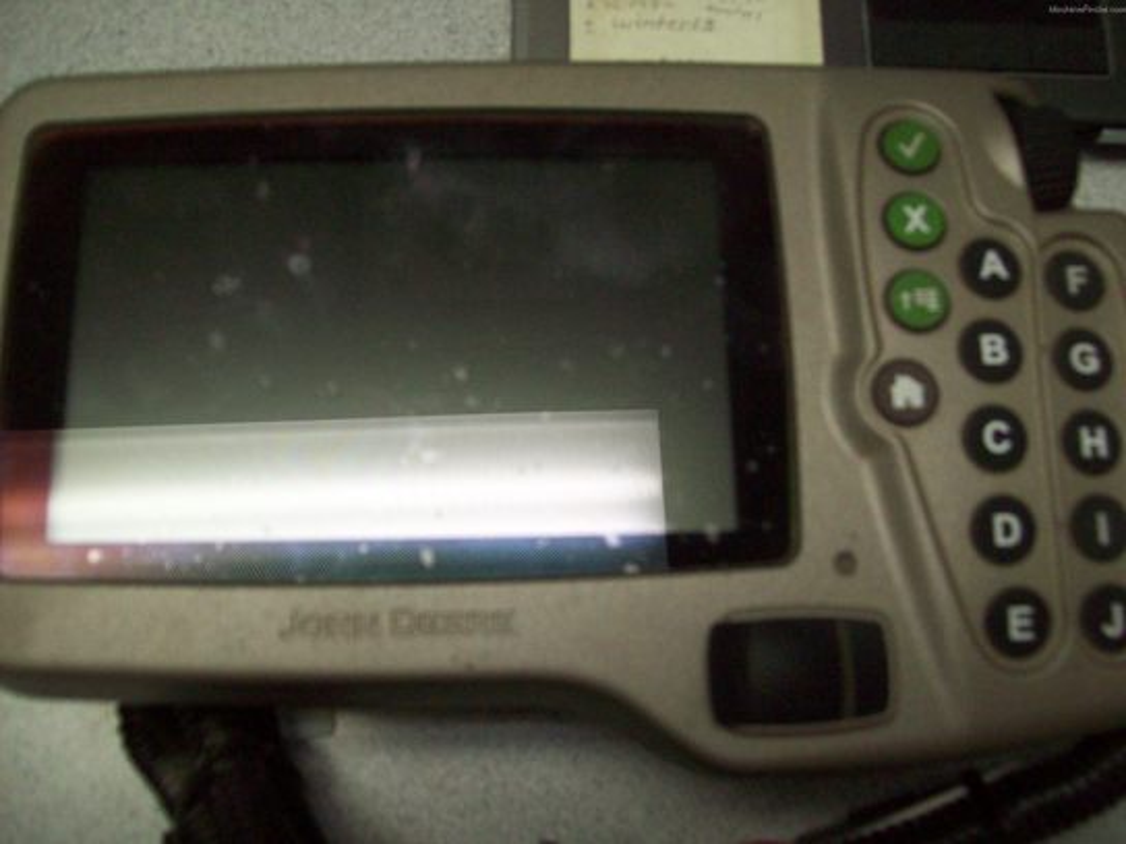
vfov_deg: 39.7
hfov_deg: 51.4
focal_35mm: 36
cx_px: 563
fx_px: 1171
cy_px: 422
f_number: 2.7
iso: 200
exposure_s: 1/87.7
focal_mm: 6
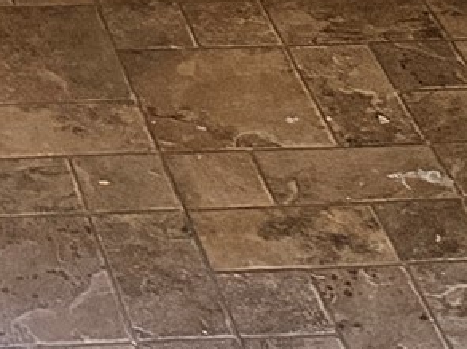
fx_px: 2264
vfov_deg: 7.5
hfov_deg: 11.4
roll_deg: -1.0
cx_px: -206
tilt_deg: -11.0
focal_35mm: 168
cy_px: -787
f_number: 1.78
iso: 800
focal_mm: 6.76
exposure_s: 1/46
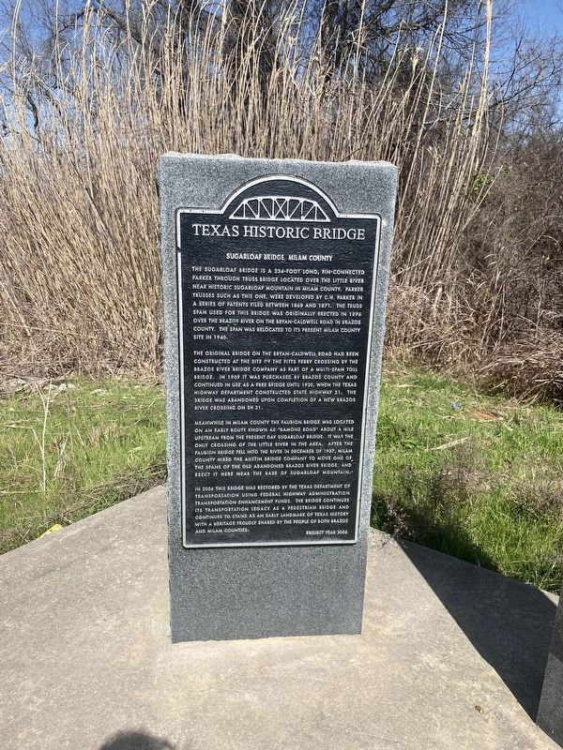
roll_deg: +0.4
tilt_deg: -15.7
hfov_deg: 53.1
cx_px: 282
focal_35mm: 26
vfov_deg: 67.3
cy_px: 375
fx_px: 564
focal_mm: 4.25
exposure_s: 1/2967
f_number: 1.8
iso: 32
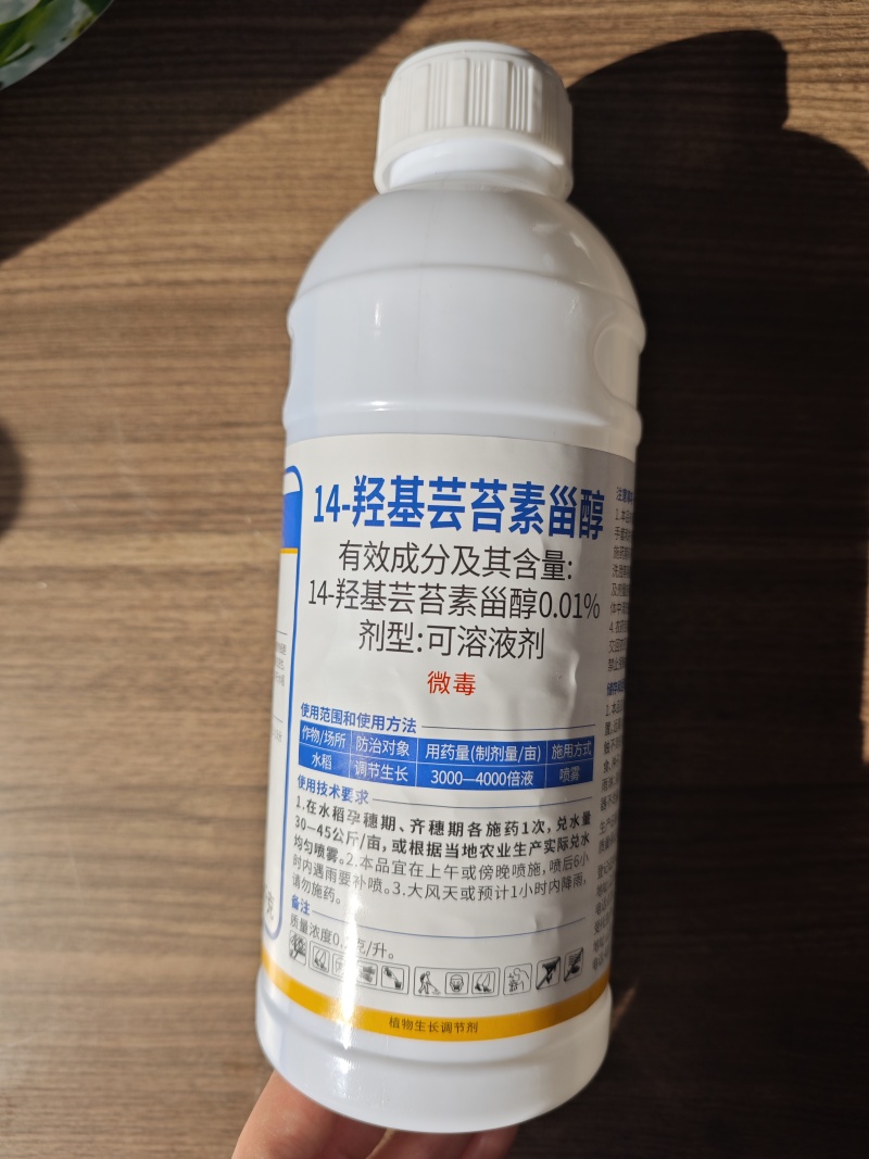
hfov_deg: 58.9
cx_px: 434
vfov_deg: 73.9
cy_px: 580
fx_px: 770
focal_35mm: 23
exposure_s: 1/3300
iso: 50
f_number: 1.6
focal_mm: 6.55
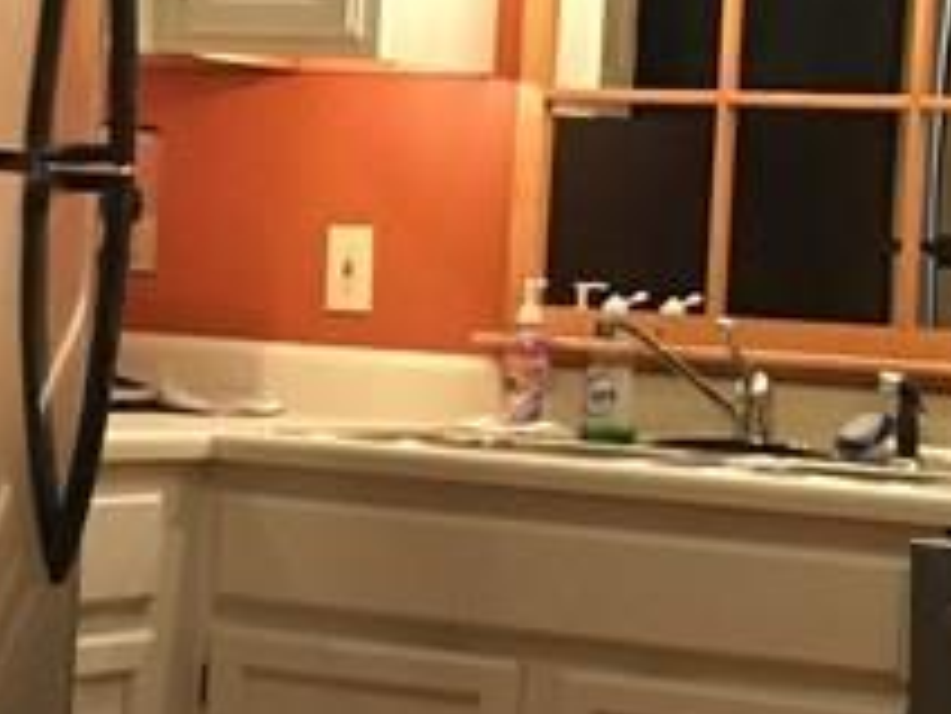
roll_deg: -3.2
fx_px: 3846
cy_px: 269
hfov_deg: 14.0
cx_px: 85
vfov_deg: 10.6
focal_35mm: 140
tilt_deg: -0.8
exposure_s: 1/30
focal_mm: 4.15
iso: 160
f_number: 2.2
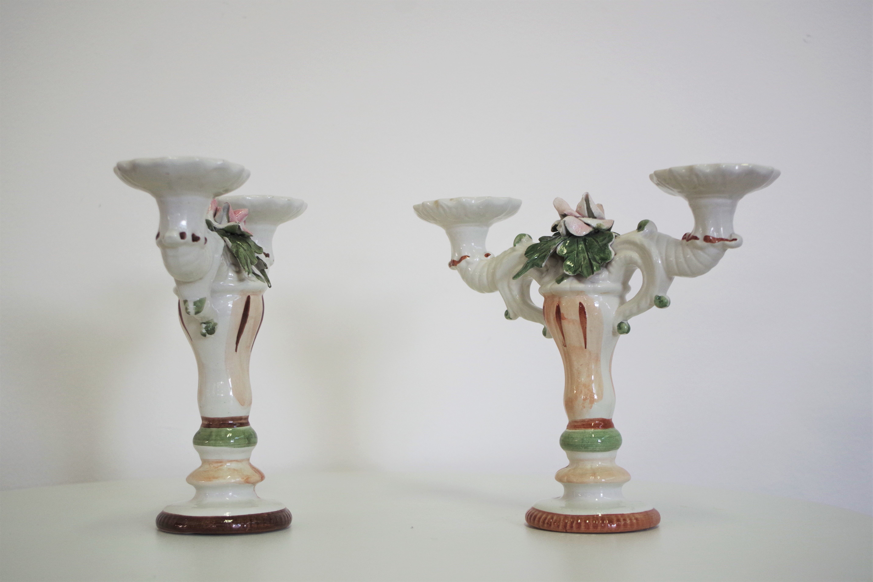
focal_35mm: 49
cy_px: 291
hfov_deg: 40.3
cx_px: 436
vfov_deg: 27.5
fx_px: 1188
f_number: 4
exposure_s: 1/125
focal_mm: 32.5
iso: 400
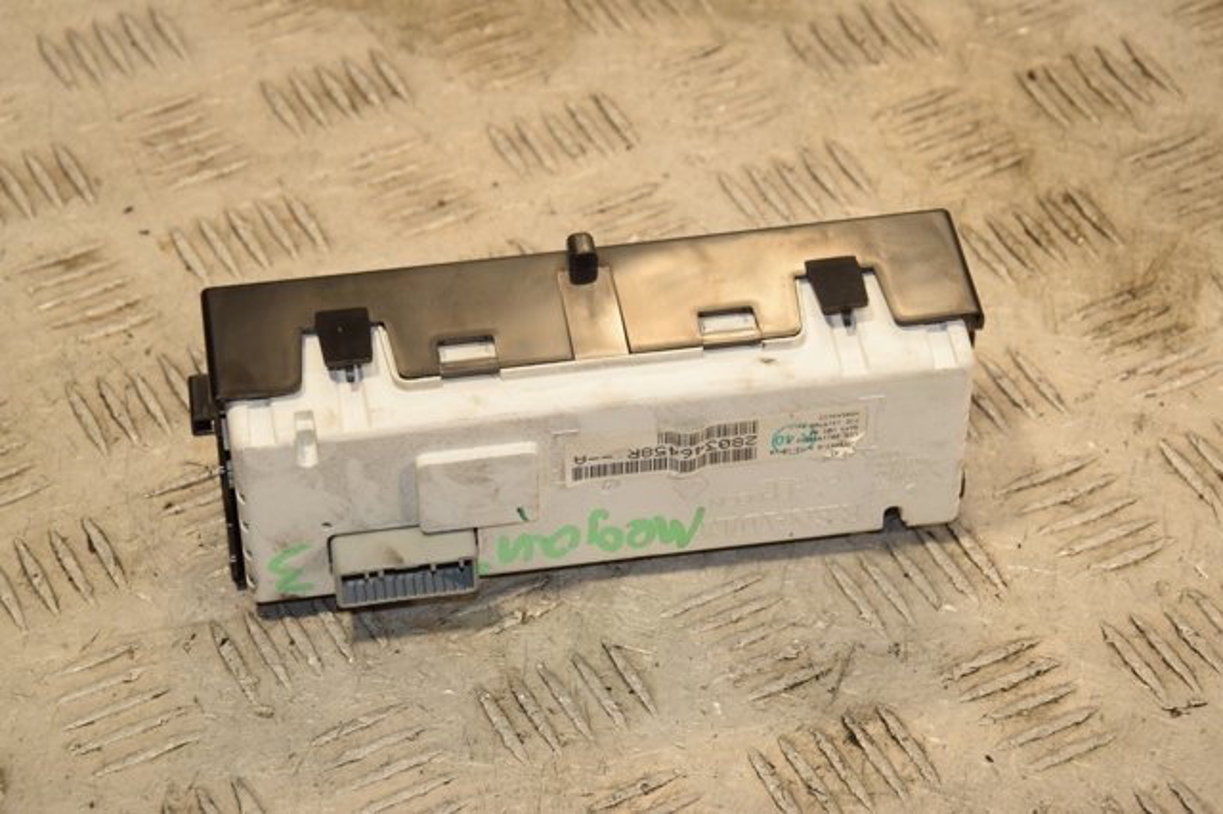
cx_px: 612
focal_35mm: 112
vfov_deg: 12.2
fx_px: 3820
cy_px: 407
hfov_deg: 18.2
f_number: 8
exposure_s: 1/200
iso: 800
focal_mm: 75
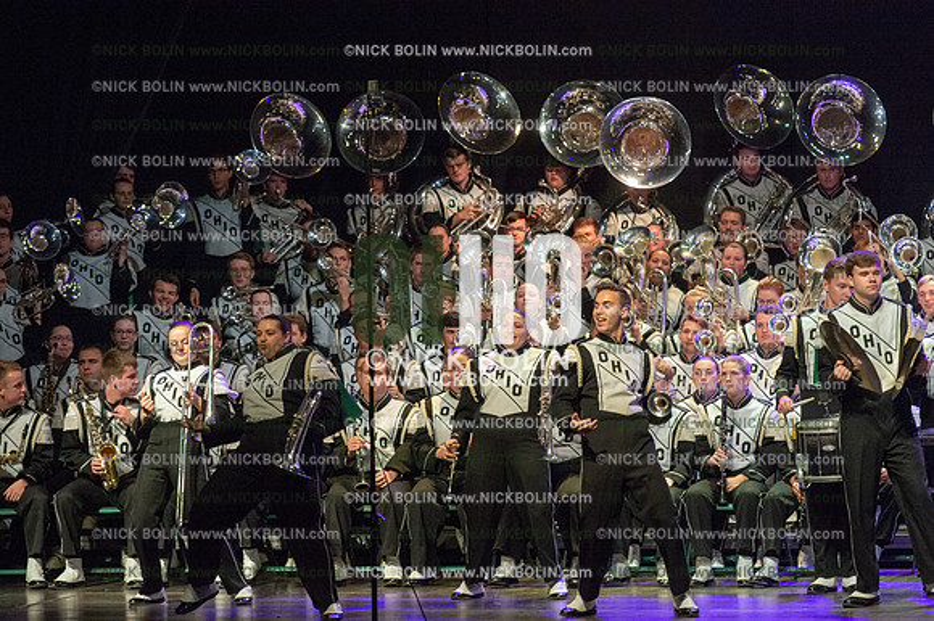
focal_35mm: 200
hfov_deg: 10.3
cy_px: 310
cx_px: 467
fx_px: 5186
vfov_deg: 6.9
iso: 8000
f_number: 5.6
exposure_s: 1/400
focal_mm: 200
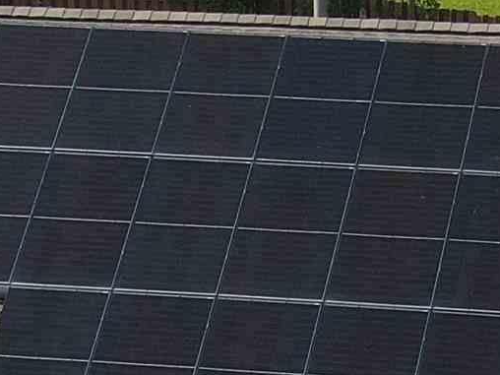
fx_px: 2094
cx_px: 404
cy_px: 911
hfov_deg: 13.5
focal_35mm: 145
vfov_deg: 9.2
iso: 100
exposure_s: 1/400
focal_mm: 4.5
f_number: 2.8
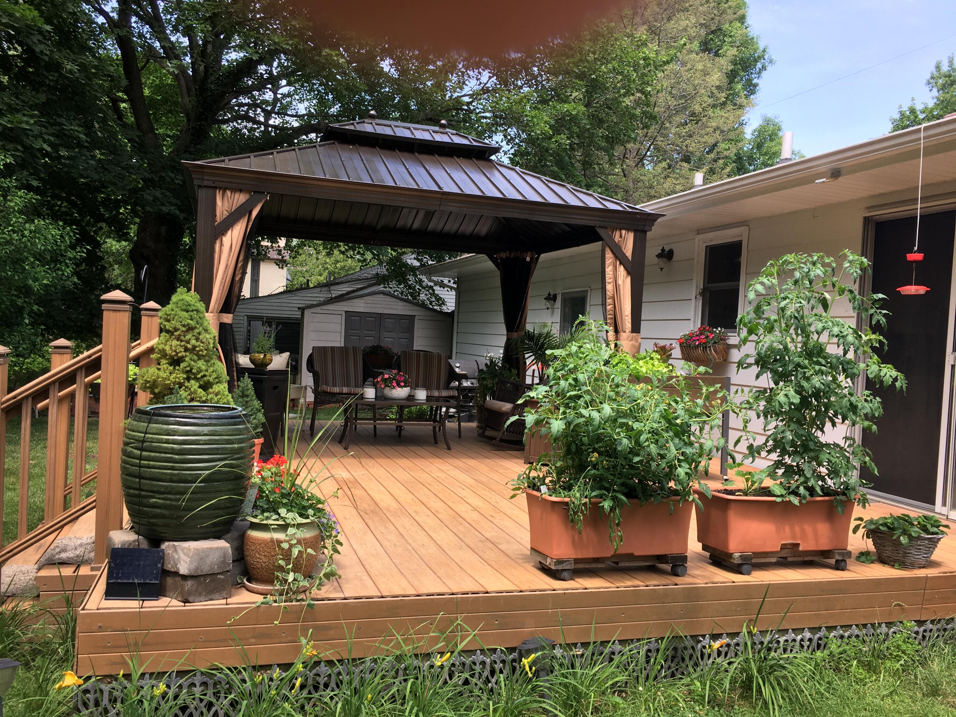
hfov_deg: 61.7
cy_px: 358
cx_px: 478
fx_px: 801
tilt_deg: -0.7
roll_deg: -3.5
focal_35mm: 29
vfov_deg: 48.2
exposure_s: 1/298
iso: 25
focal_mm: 4.15
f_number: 2.2
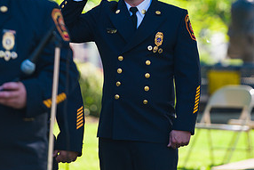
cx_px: 147
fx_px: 2859
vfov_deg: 3.4
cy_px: 2
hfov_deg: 5.1
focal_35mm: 405
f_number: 3.2
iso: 200
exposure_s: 1/1250
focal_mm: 200
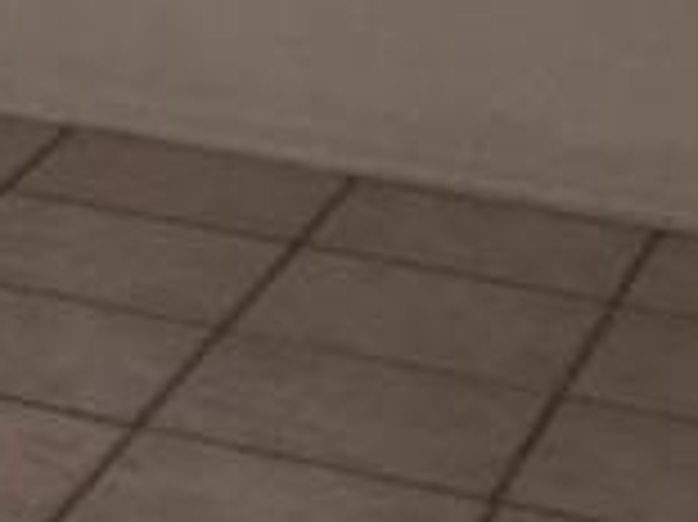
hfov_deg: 9.1
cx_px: -1058
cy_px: -4
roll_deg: -1.8
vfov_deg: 7.7
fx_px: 3869
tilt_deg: -15.2
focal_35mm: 192
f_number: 2.2
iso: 160
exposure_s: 1/30
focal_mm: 4.15
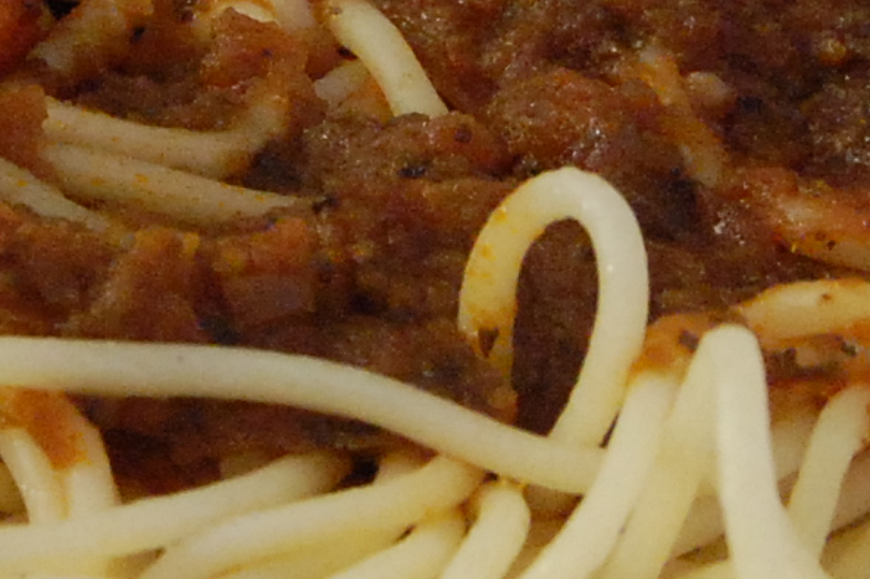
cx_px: -165
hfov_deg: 7.7
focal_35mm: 267
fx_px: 6437
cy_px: -112
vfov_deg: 5.1
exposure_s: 1/4
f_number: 10
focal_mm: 35
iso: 1600
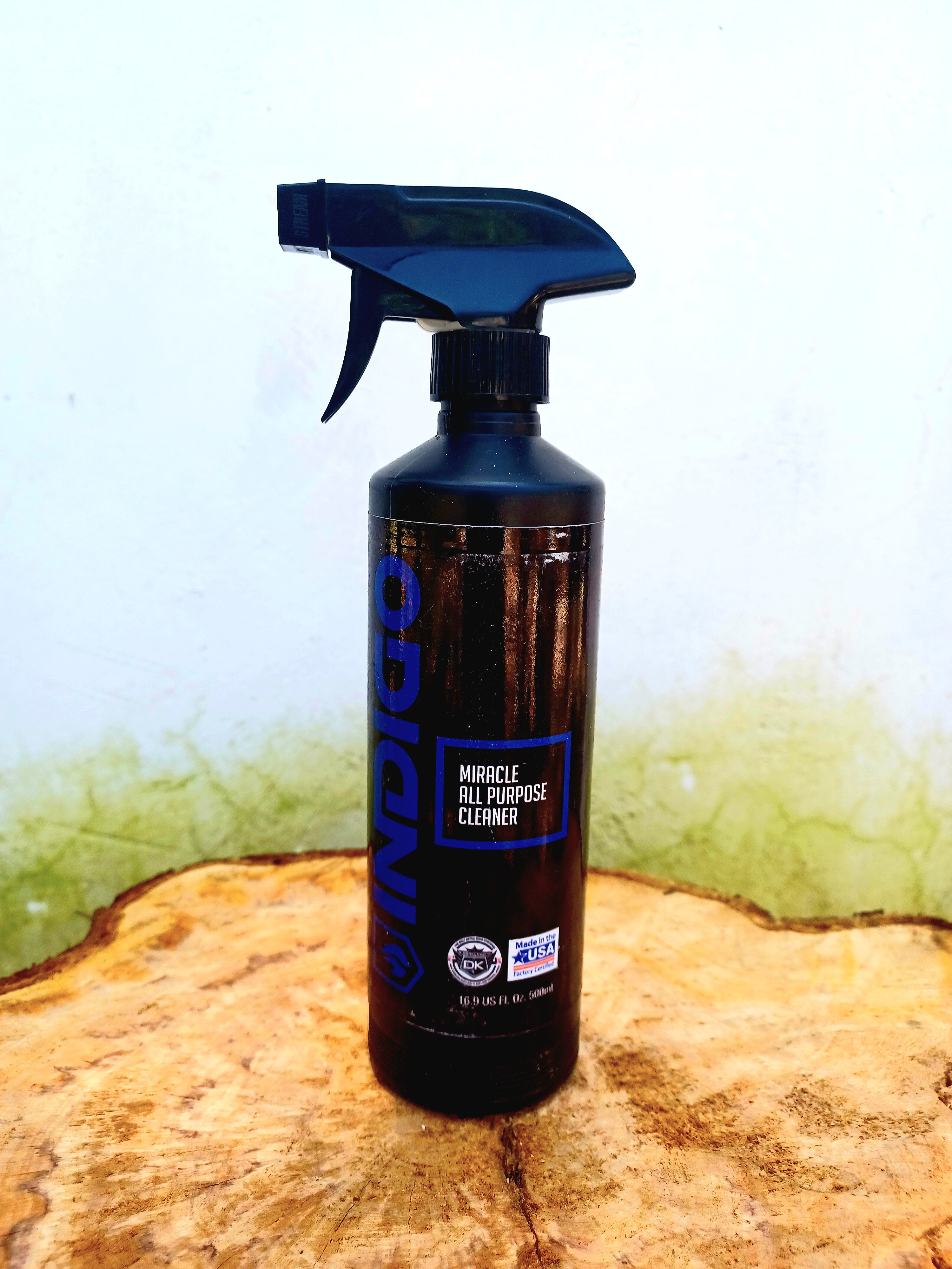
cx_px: 476
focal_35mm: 25
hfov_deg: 54.9
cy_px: 634
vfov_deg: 69.4
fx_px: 917
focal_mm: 4.6
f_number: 1.8
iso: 64
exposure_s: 1/101
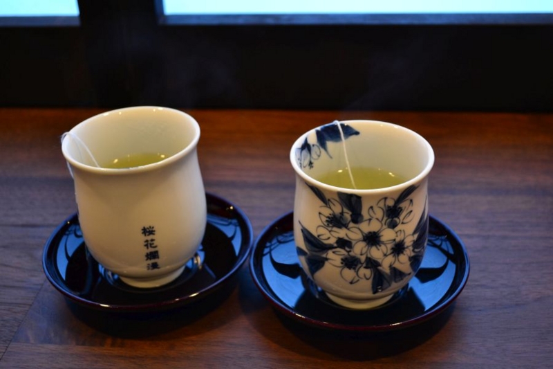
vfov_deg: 26.5
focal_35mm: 51
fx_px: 783
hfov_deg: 38.9
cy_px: 184
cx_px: 276
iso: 800
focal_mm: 34
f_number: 5
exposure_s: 1/15
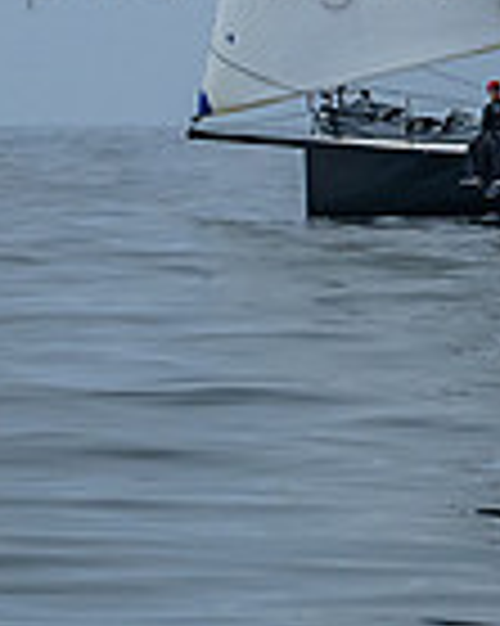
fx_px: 9870
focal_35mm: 533
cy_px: -586
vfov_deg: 3.6
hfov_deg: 2.9
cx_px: 497
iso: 320
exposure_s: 1/3200
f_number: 6
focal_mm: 67
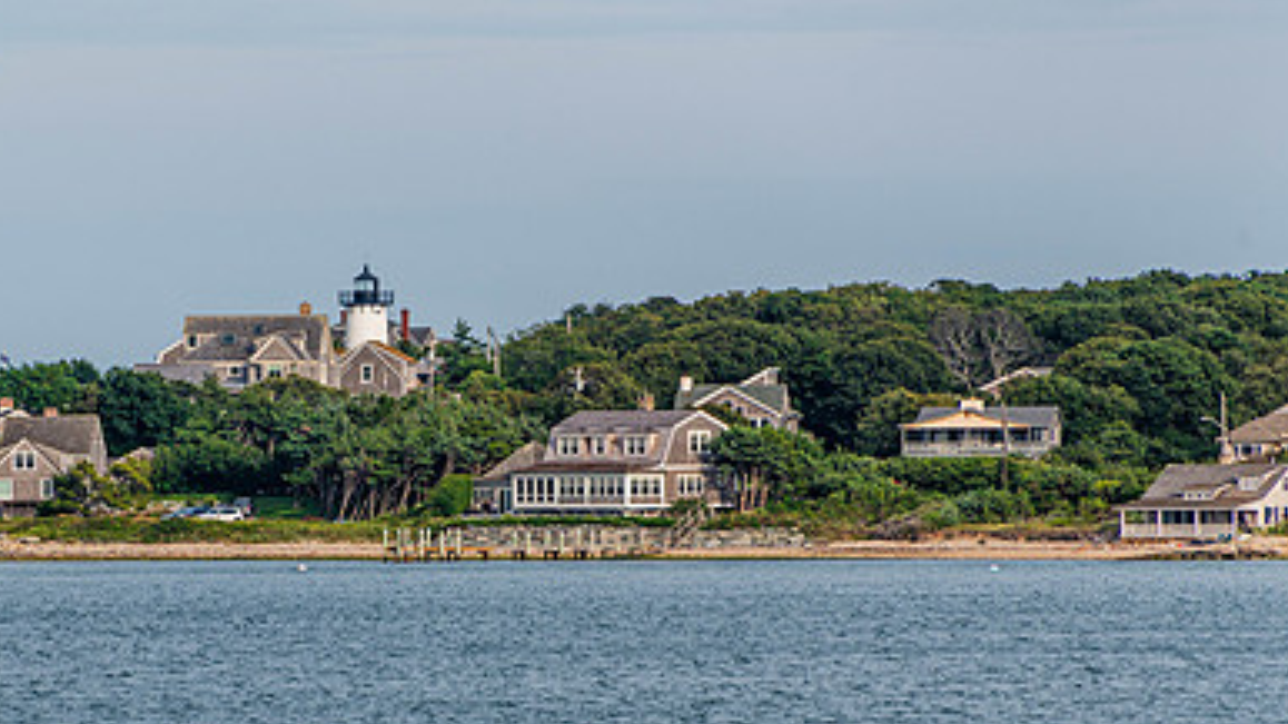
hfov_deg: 4.2
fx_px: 17757
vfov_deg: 2.3
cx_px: 305
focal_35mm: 520
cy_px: 426
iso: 80
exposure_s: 1/250
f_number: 8
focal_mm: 300
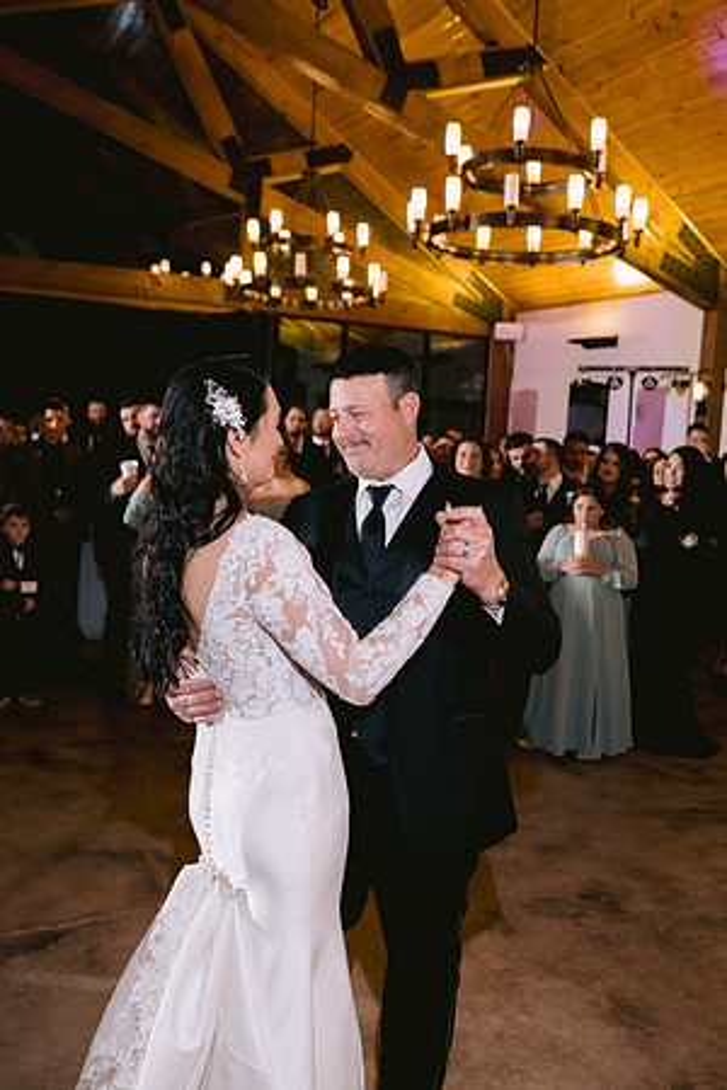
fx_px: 1060
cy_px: 545
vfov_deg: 54.4
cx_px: 364
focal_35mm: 35
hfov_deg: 37.9
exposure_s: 1/125
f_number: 3.2
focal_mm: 35
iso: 1600
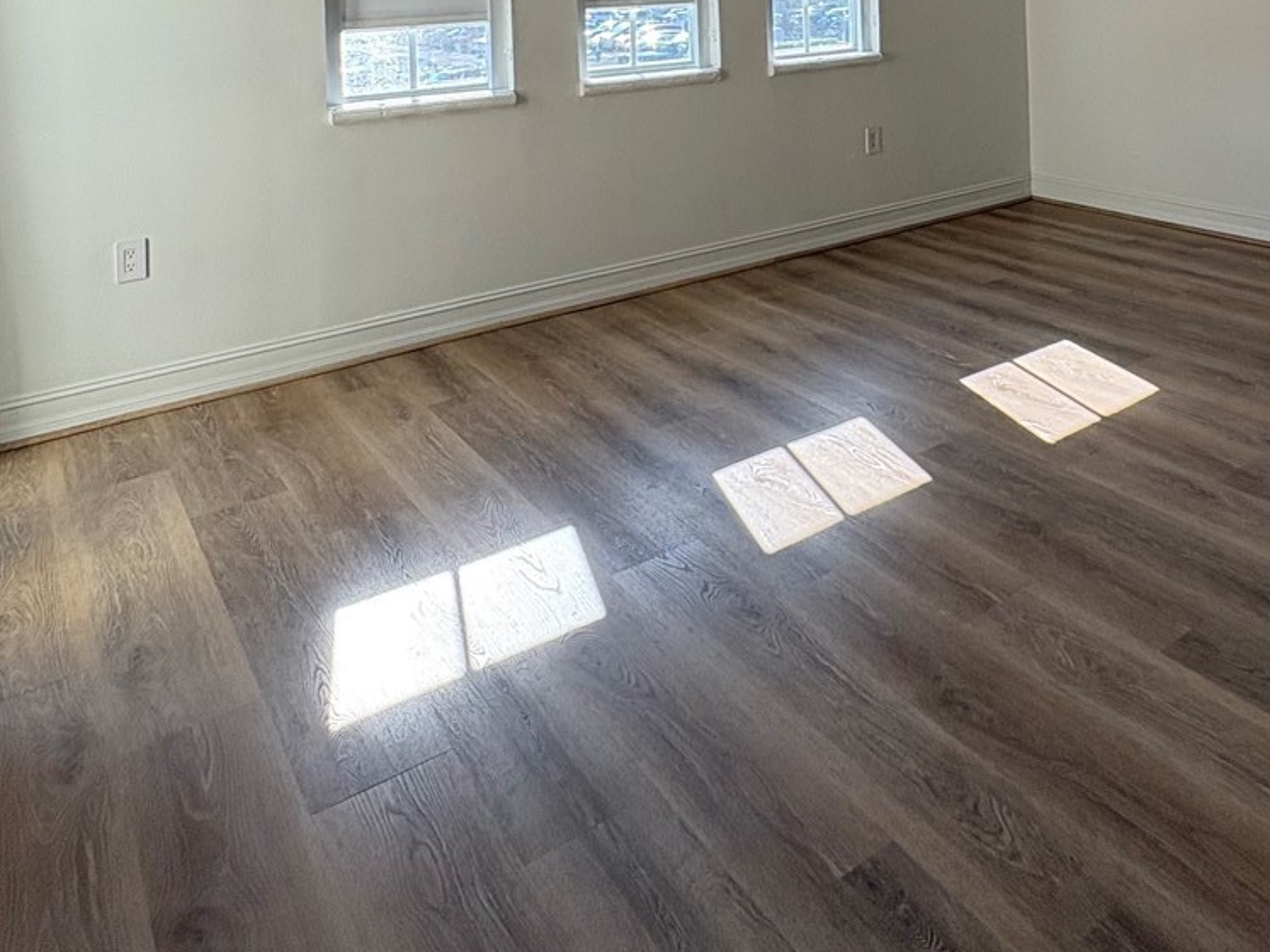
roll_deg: +1.3
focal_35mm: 30
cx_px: 843
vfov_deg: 39.8
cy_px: -46
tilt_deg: +1.7
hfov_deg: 58.7
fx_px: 1100
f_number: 2.2
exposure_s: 1/150
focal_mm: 2.22
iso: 64
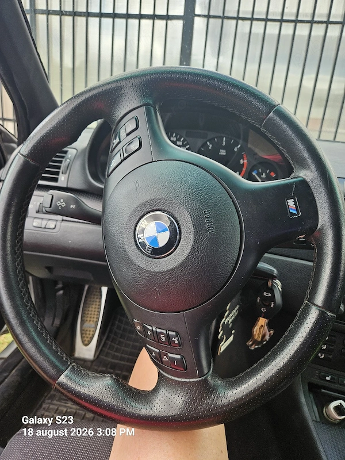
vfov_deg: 73.9
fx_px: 306
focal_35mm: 23
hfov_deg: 58.9
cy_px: 230
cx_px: 172
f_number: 1.8
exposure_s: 1/182
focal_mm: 5.4
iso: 32
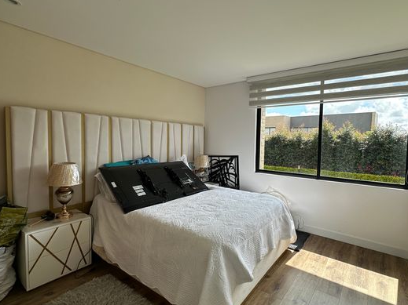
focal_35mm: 18
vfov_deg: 71.6
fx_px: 212
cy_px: 151
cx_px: 228
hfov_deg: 87.4
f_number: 2.2
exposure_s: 1/477
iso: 40
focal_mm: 2.22
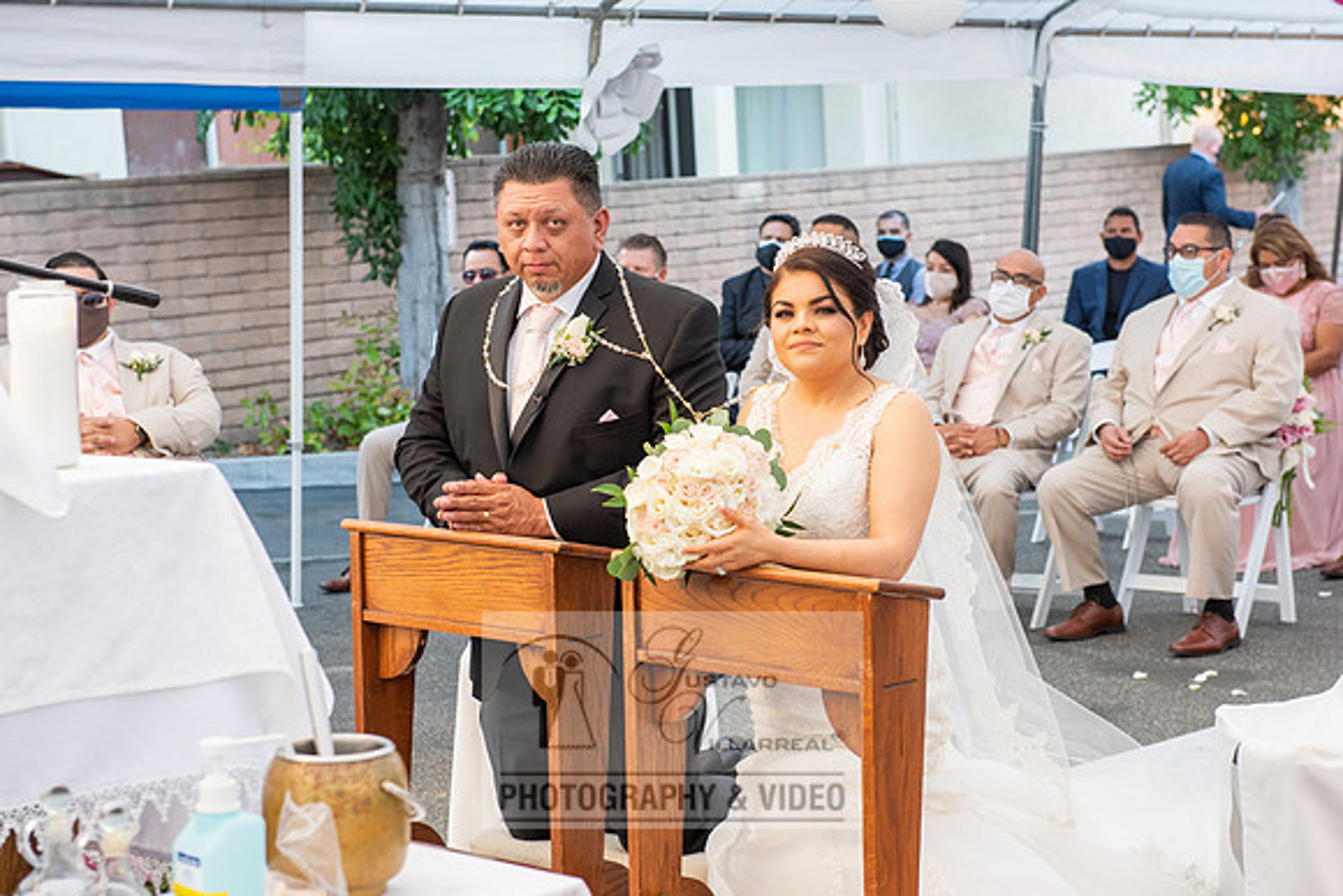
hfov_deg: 26.2
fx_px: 2890
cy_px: 448
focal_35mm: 77
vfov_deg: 17.6
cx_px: 672
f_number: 6.3
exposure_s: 1/125
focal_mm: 70
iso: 800
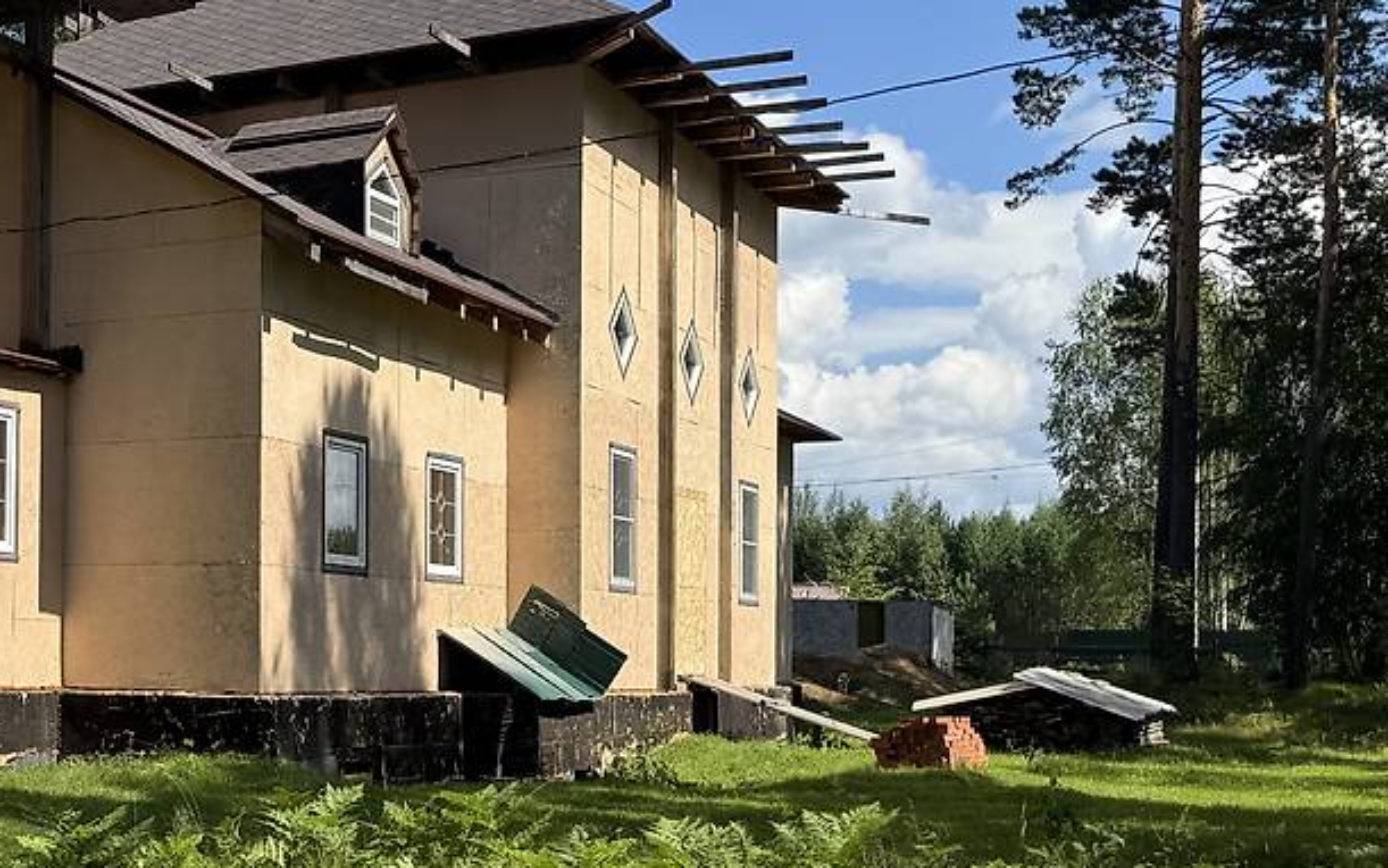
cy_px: -14
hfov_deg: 37.1
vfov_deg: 24.6
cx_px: 80
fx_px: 1892
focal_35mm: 50
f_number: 1.78
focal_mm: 6.76
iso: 80
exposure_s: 1/3413
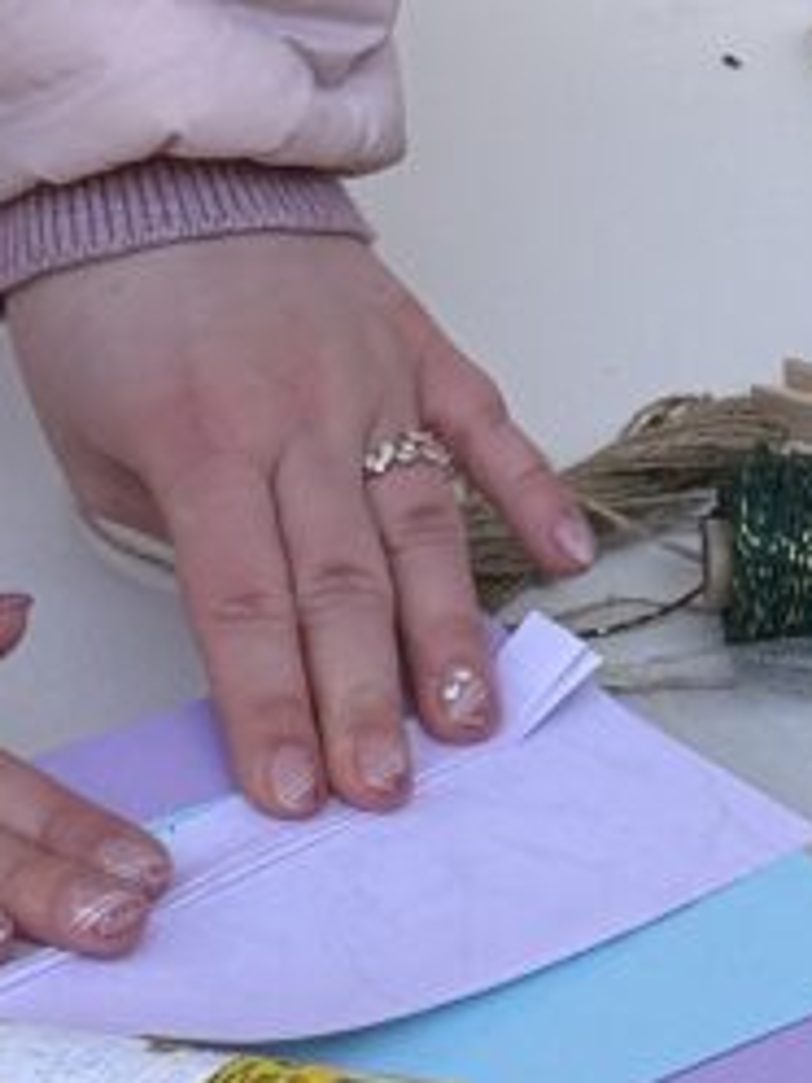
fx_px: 6193
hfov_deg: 7.4
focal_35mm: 198
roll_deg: -1.8
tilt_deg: -37.9
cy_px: 838
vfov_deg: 10.0
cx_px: 1153
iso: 64
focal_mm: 6.76
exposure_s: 1/1116
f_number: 1.78
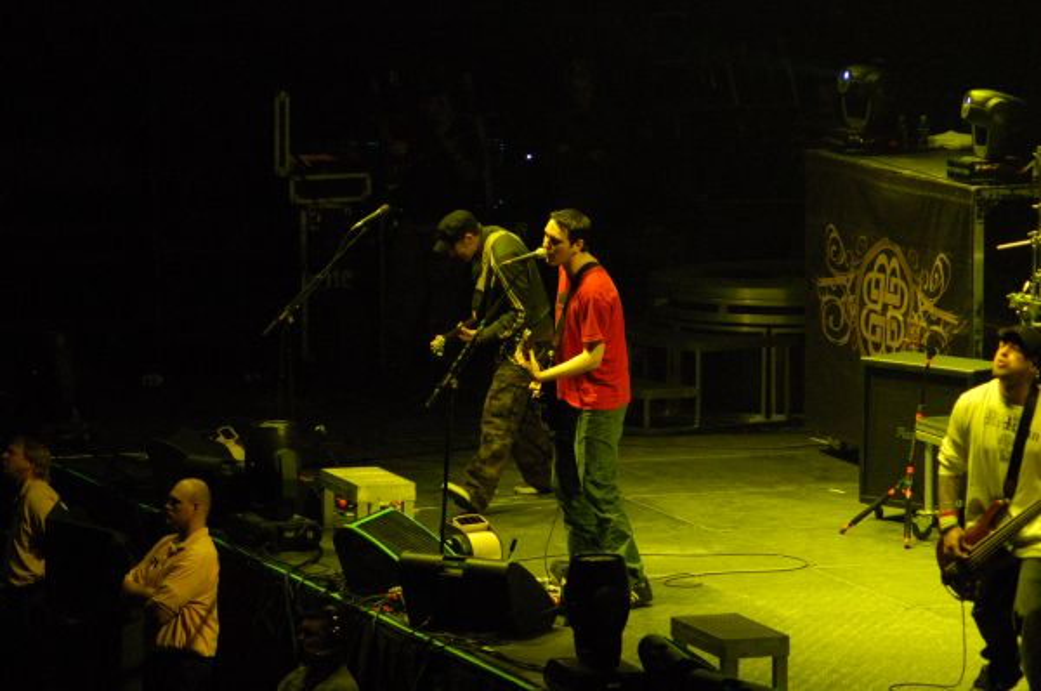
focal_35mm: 202
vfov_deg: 6.8
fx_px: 5846
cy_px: 346
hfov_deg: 10.2
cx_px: 520
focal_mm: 135
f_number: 4.5
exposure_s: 1/125
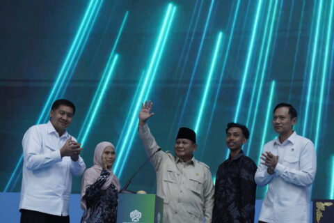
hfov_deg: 23.4
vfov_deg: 15.7
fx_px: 807
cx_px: 167
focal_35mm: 87
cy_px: 112
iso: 1250
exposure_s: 1/250
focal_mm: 58
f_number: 2.8
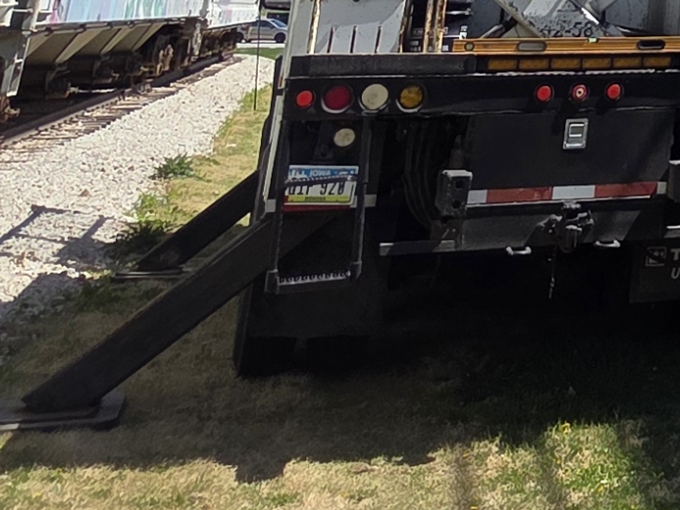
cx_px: 1144
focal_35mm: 75
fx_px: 1474
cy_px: -564
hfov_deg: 20.3
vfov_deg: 15.1
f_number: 1.9
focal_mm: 2.2
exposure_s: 1/2010
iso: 40
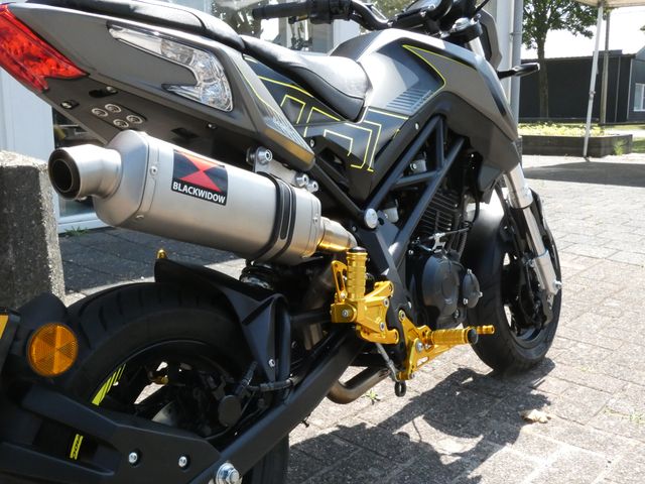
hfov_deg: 49.0
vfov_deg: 37.7
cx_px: 322
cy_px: 242
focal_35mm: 38
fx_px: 708
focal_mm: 6.8
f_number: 5.6
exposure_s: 1/1000
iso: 800
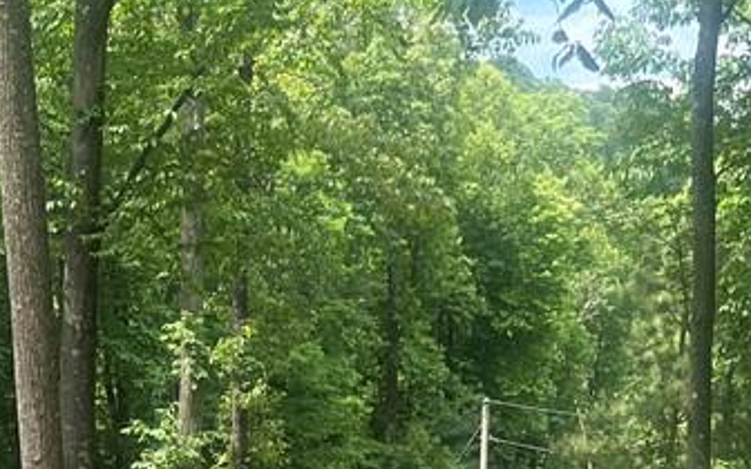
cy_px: 844
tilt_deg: -17.1
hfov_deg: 24.2
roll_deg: +2.2
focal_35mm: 84
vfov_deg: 13.9
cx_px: 145
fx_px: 1719
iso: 50
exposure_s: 1/1079
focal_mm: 5.7
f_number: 1.5
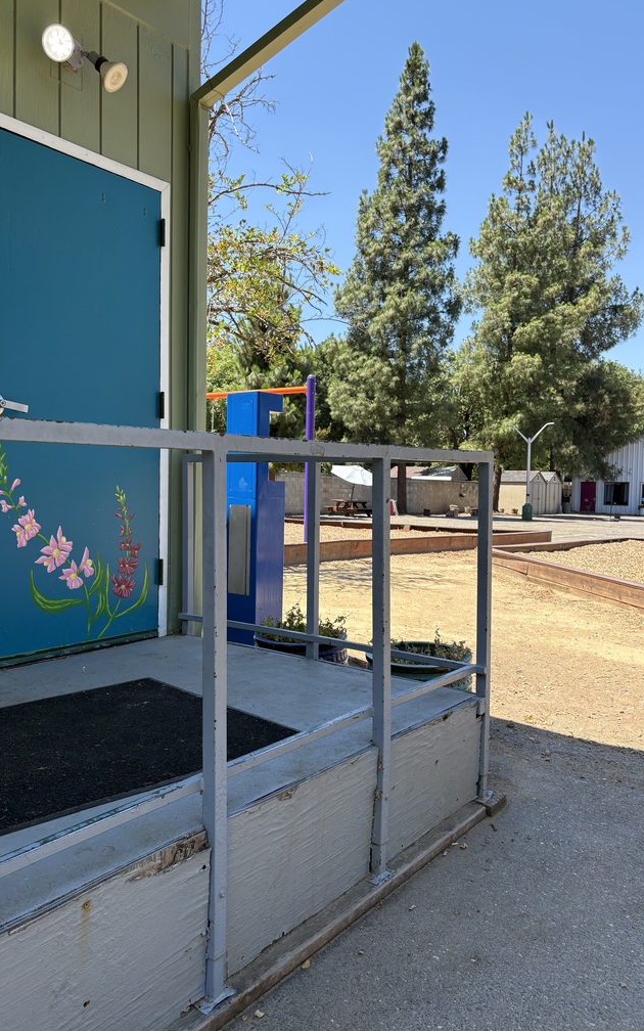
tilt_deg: -1.5
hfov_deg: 44.4
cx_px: 277
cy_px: 510
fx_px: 786
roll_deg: -1.9
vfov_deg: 66.5
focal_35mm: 28
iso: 50
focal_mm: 5.96
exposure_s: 1/1263
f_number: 1.6
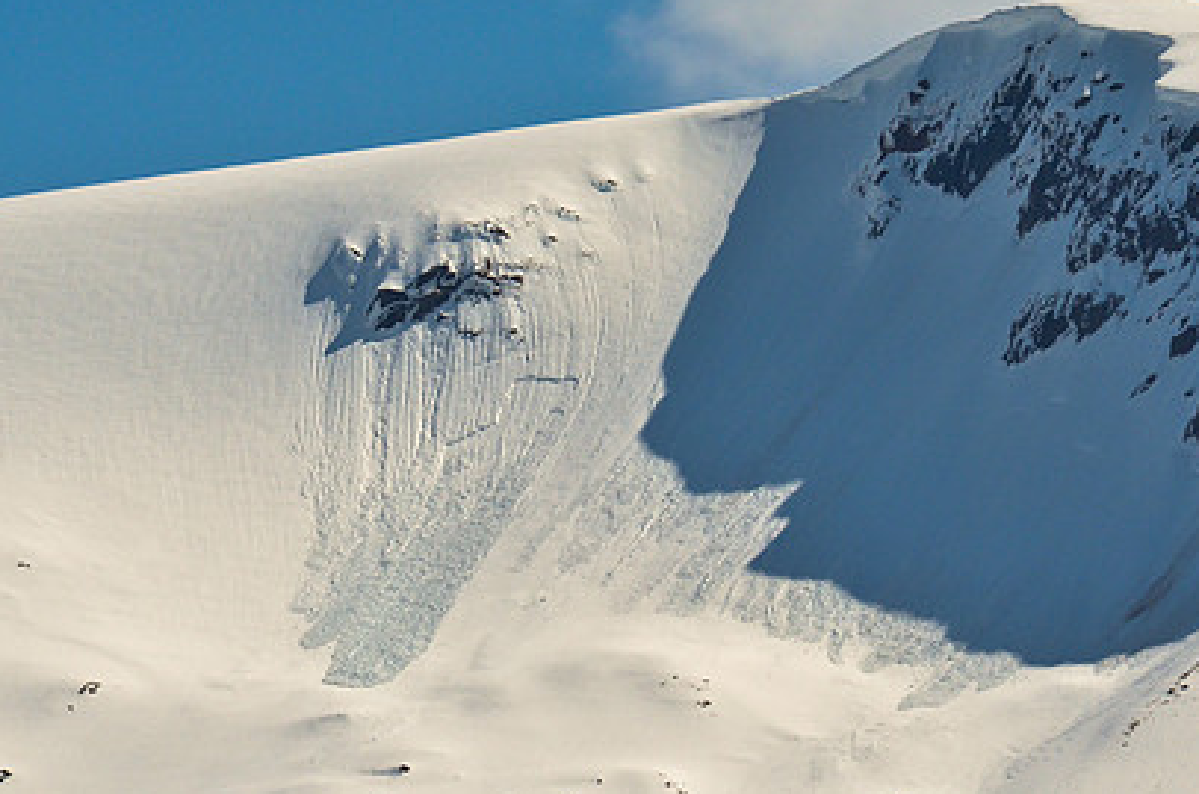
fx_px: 22071
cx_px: 682
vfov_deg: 2.1
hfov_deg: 3.1
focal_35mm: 664
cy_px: 434
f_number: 14
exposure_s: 1/1600
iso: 800
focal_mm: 310
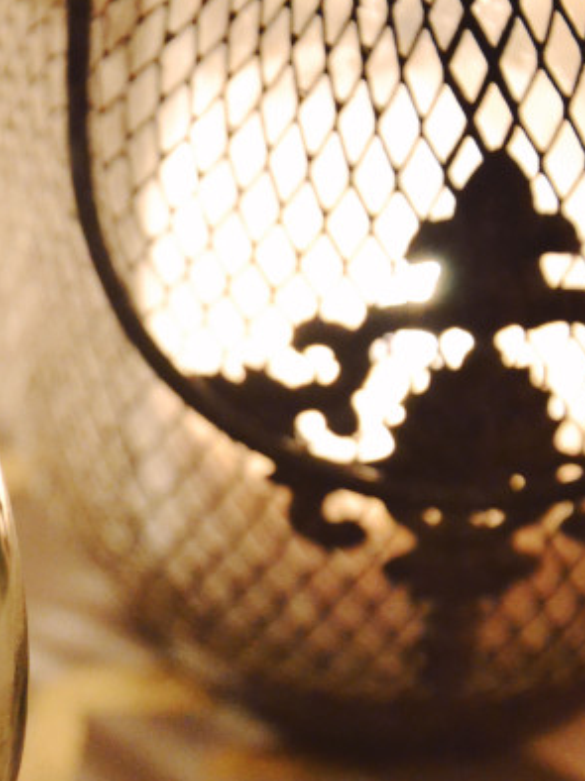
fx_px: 3835
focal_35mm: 170
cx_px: -117
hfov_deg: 8.6
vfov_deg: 11.6
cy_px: 514
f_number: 5
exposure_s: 1/10
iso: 3200
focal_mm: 58
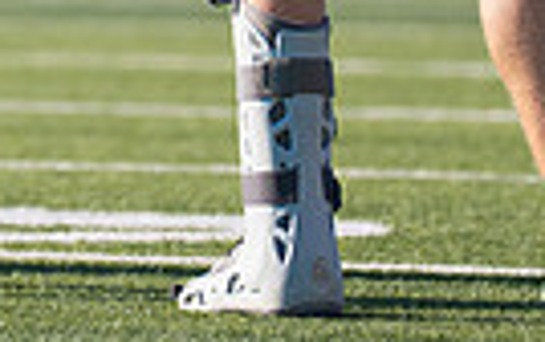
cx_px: -122
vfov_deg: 1.4
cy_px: -371
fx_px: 13765
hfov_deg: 2.3
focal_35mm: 926
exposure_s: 1/5000
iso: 400
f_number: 2.8
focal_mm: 178
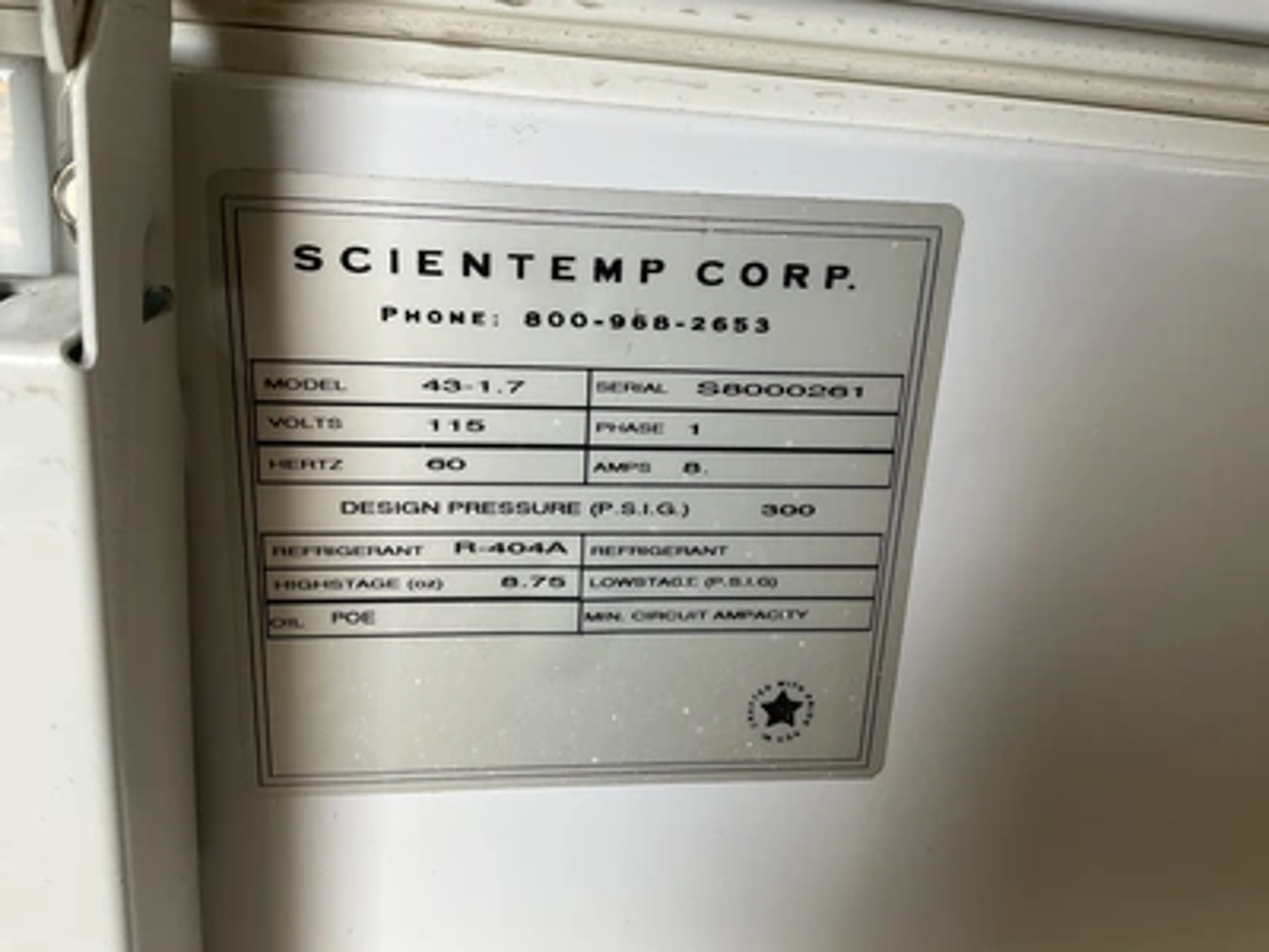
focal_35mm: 29
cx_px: 634
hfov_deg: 61.7
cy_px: 476
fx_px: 1063
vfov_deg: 48.2
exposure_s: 1/120
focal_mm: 3
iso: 32
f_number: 1.8
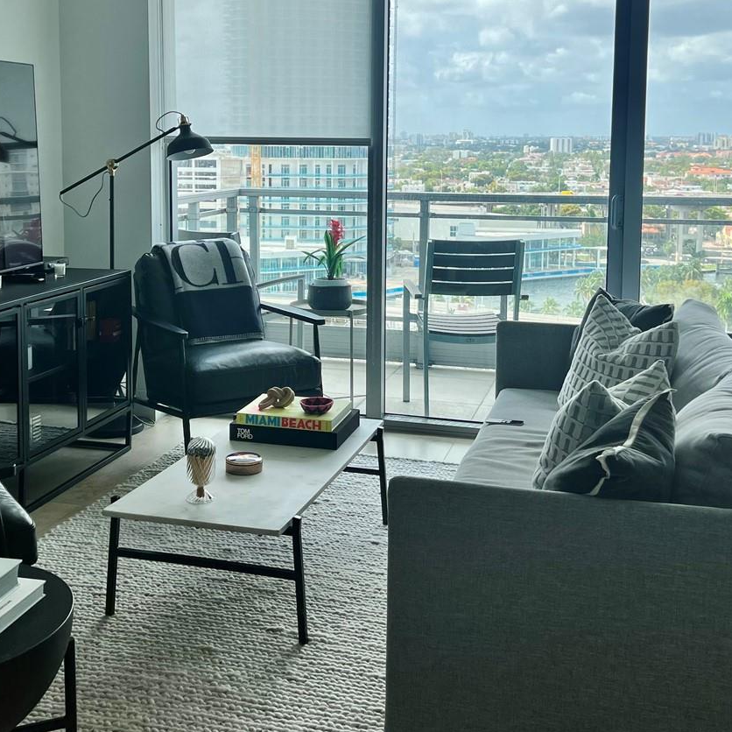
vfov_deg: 37.8
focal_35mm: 44
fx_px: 1053
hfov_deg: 38.3
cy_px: 230
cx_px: 338
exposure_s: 1/957
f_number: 1.5
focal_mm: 5.7
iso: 50
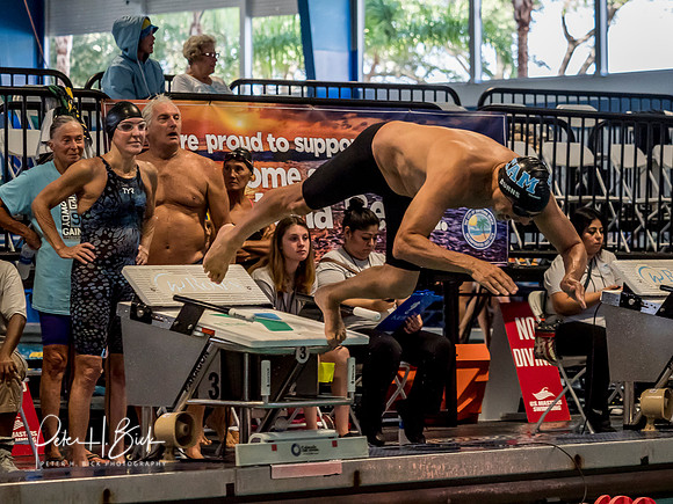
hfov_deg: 11.9
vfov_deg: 8.9
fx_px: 3237
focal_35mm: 166
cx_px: 418
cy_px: 191
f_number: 2.8
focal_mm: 67
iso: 2500
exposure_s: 1/1000
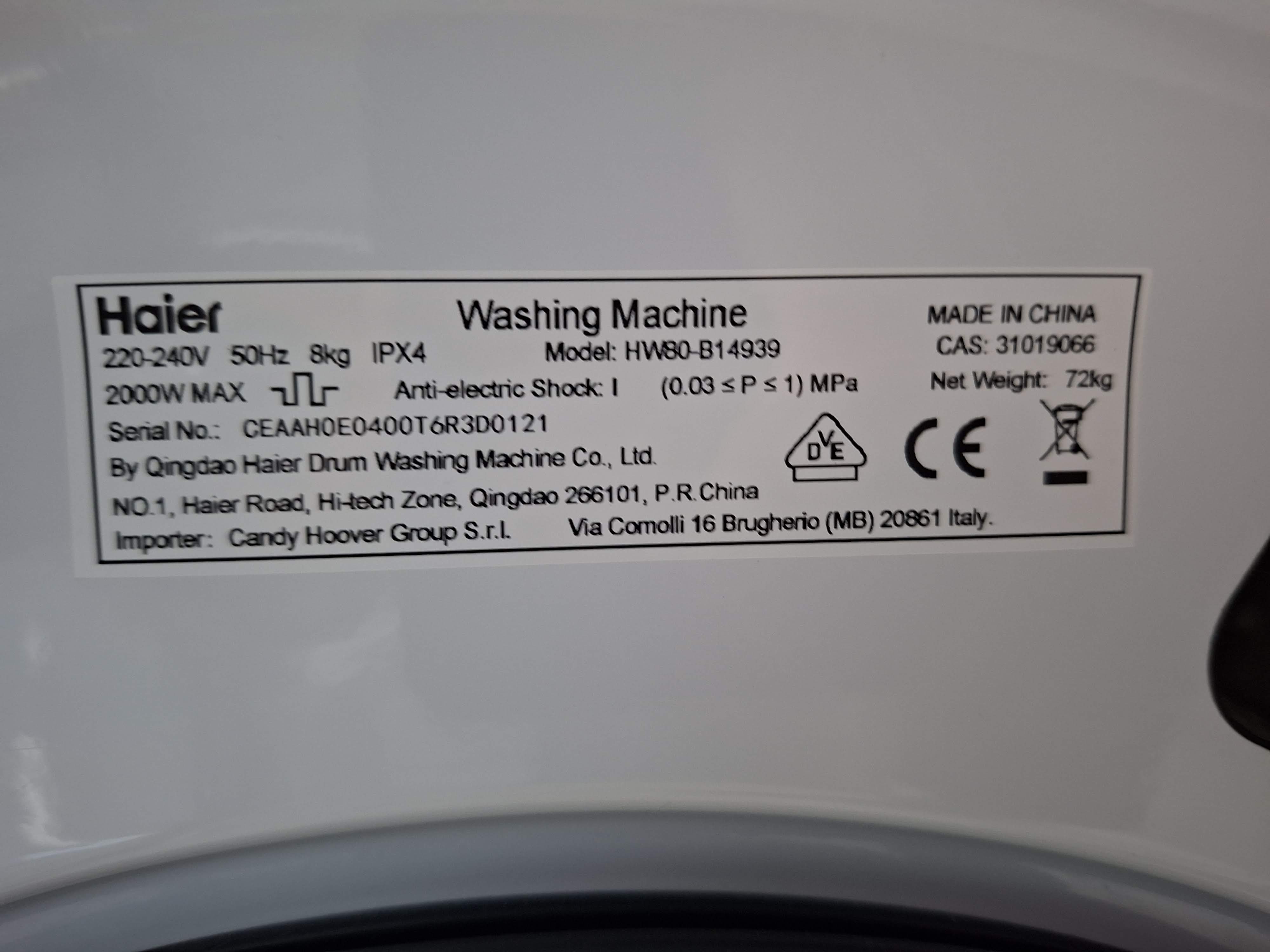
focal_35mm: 23
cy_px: 476
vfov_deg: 58.9
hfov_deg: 73.9
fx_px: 844
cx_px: 635
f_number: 1.8
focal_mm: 5.54
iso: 400
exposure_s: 1/33
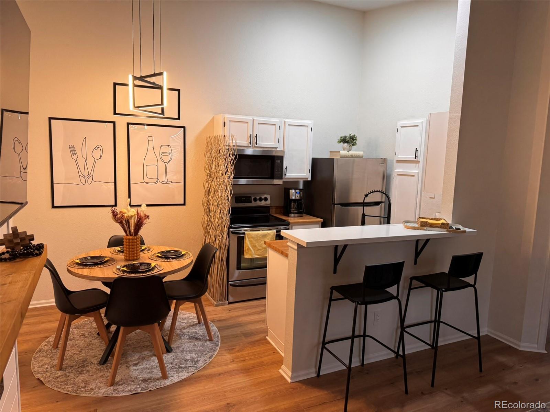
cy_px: 206
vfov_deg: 56.8
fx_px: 381
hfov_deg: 71.6
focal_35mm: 24
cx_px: 275
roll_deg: -0.8
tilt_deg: -7.8
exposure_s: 1/120
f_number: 1.78
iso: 200
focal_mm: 6.76
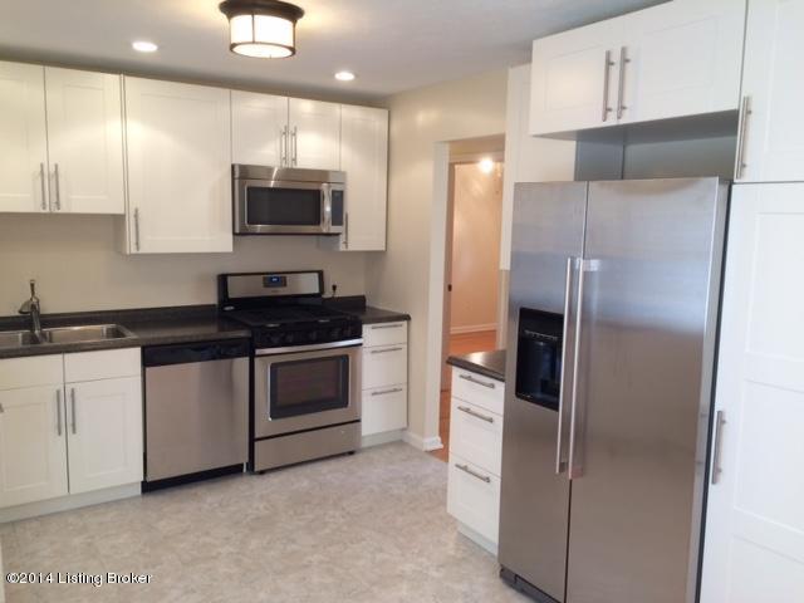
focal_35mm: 29
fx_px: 674
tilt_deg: -8.0
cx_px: 402
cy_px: 302
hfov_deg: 61.7
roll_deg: +0.4
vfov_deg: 48.2
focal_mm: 4.15
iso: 80
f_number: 2.2
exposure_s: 1/30
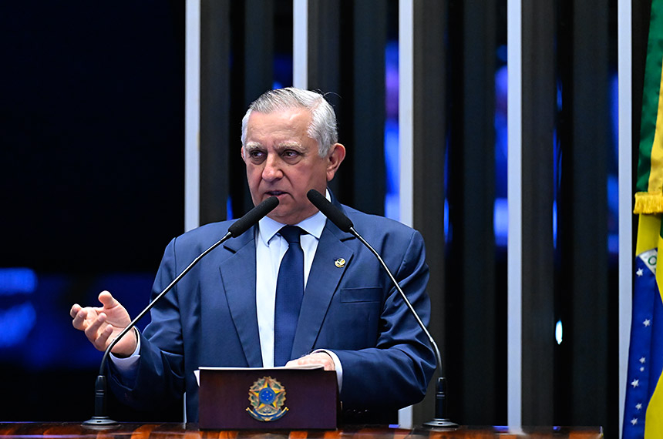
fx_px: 3676
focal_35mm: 200
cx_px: 332
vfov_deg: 6.8
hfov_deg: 10.3
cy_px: 220
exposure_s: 1/200
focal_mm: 200
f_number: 3.5
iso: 6400
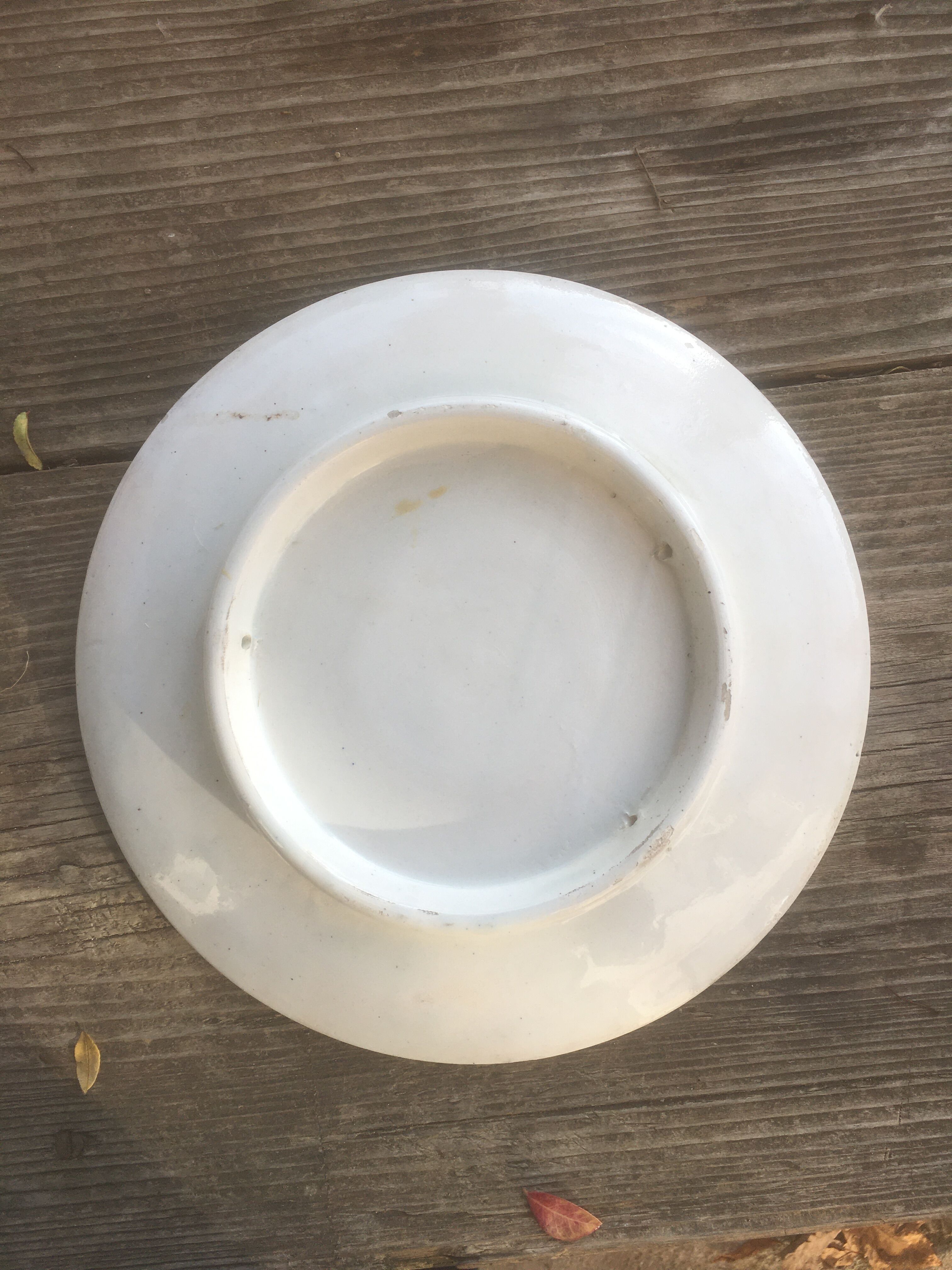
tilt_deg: -86.8
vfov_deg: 61.7
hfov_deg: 48.2
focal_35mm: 29
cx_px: 476
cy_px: 635
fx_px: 1063
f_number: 2.2
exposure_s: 1/403
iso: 25
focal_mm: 4.15
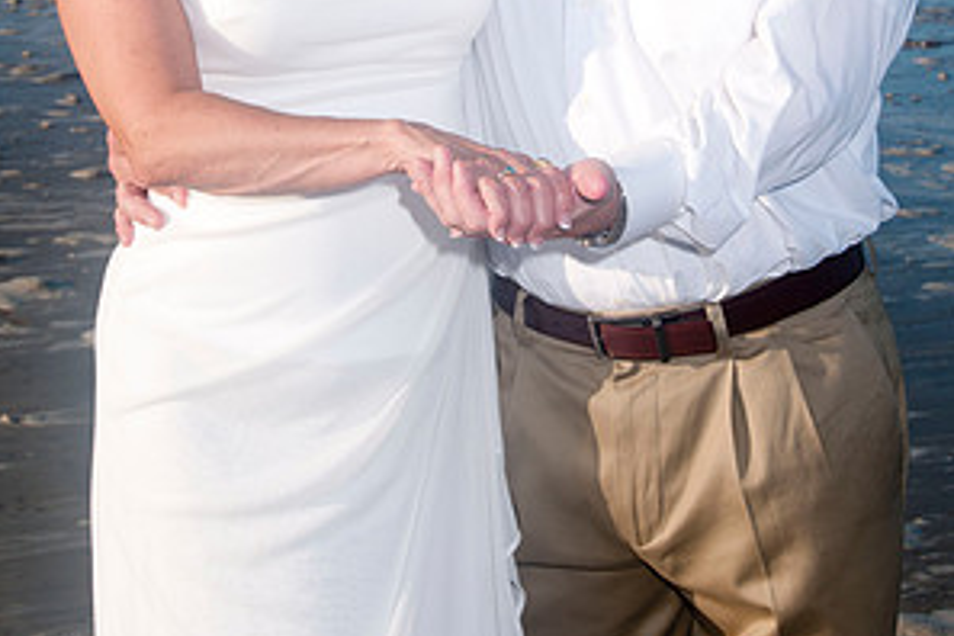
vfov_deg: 12.4
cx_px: 477
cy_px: -58
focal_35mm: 109
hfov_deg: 18.8
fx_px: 2888
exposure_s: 1/250
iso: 100
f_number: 11
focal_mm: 48
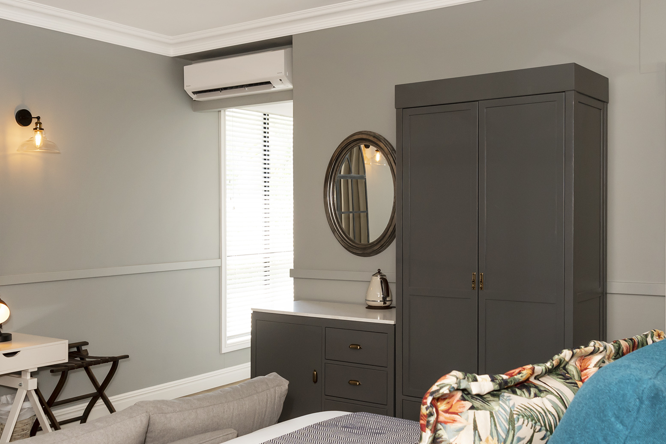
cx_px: 291
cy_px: 235
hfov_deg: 47.3
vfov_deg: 32.6
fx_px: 759
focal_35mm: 41
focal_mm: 24
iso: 640
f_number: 8
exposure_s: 1/100
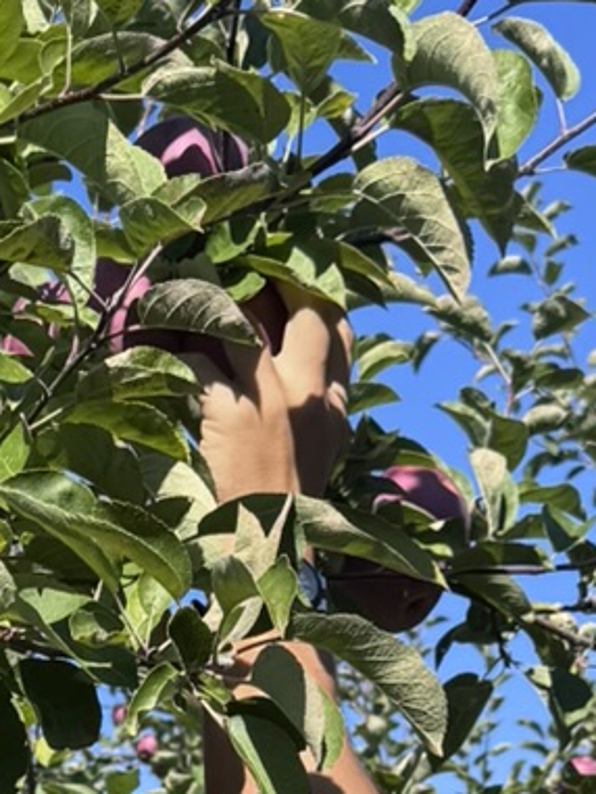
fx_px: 2960
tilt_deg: +5.0
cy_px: 1323
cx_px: 71
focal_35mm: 129
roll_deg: +6.0
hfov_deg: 11.4
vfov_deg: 13.9
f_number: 1.78
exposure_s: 1/2959
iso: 80
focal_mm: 6.76
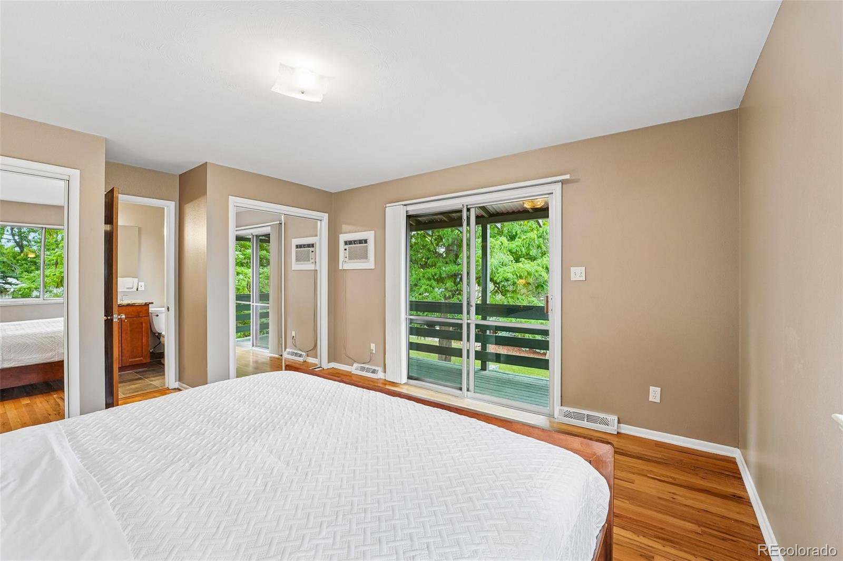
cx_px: 422
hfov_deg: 101.9
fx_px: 342
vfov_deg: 78.8
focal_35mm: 15
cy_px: 280
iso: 400
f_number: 8
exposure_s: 1/13
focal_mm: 14.6
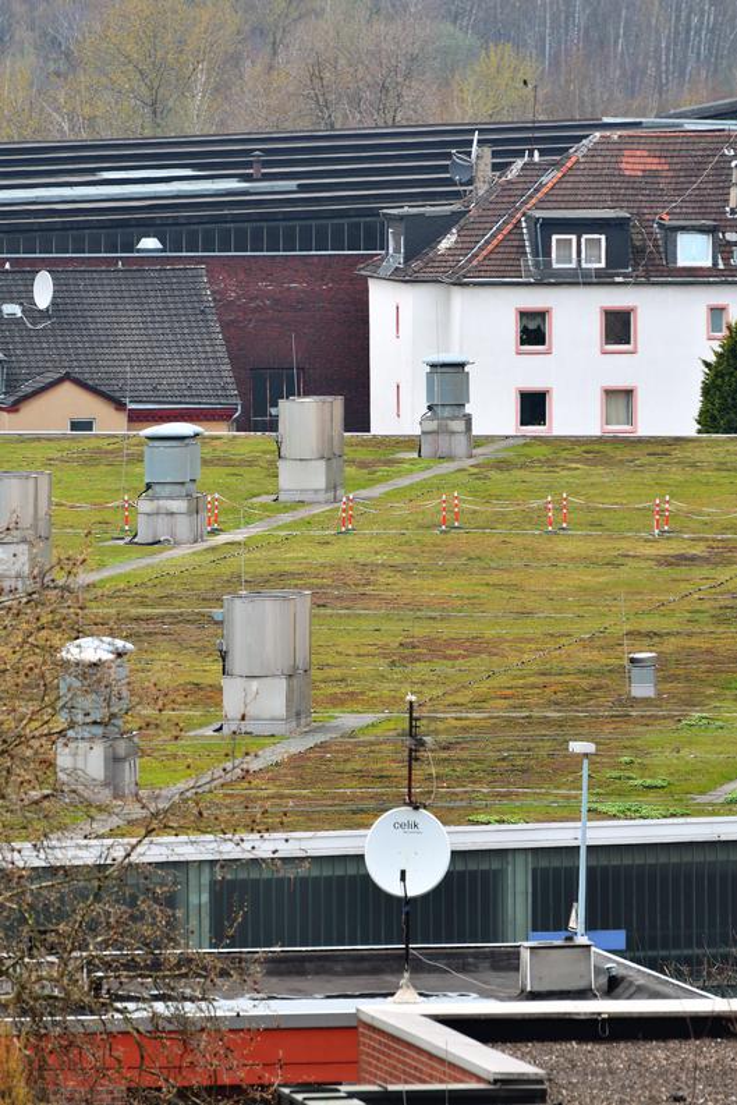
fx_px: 13812
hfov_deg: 3.1
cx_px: 368
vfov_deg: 4.6
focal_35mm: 450
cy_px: 552
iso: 140
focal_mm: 300
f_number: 6.3
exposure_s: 1/320
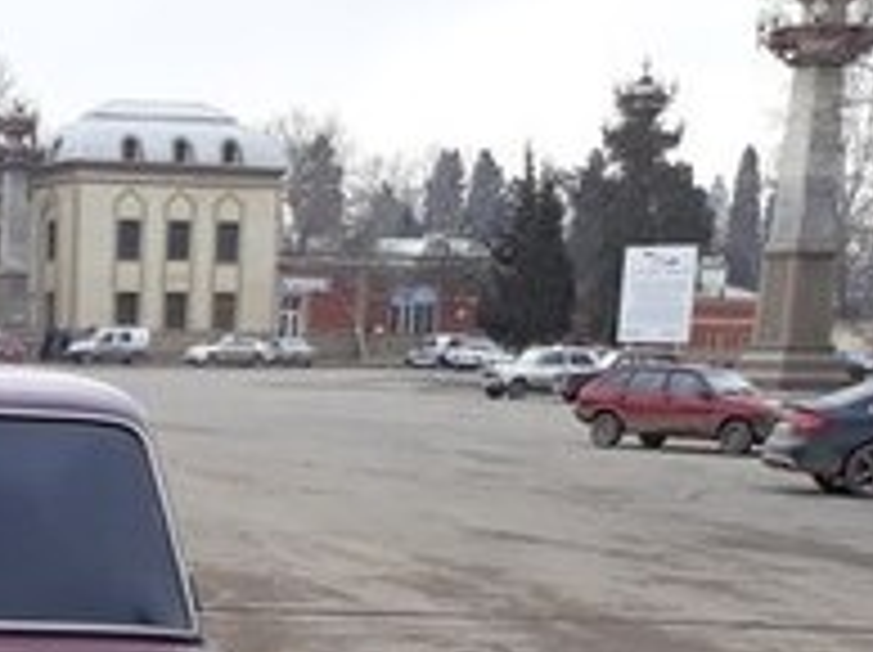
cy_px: 960
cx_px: -76
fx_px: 2317
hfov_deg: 20.4
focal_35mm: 92
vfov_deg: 14.9
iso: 40
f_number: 1.9
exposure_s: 1/285
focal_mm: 3.6
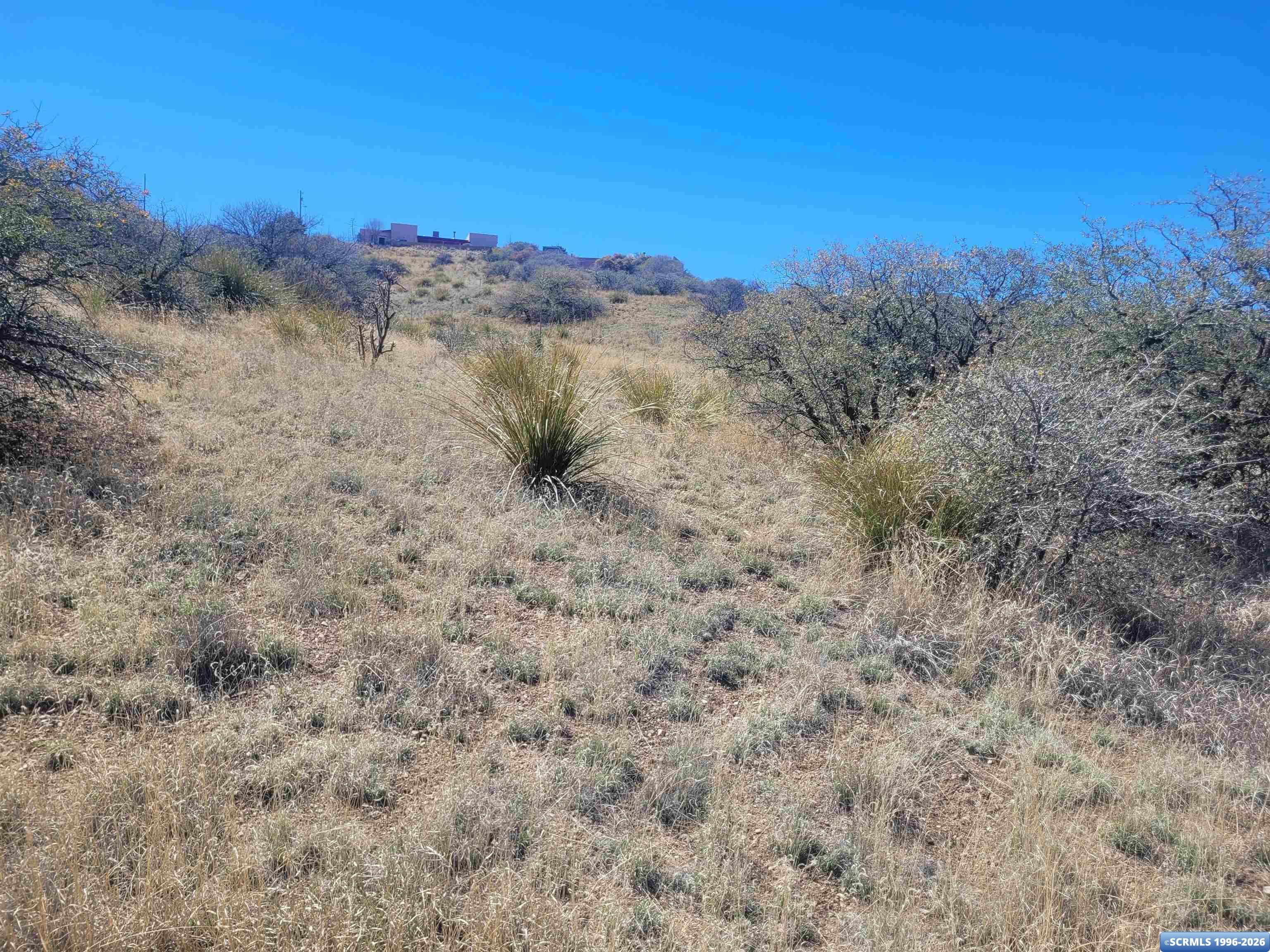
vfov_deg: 53.1
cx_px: 635
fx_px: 954
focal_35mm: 26
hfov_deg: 67.3
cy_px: 476
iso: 40
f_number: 1.8
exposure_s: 1/1704
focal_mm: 5.4
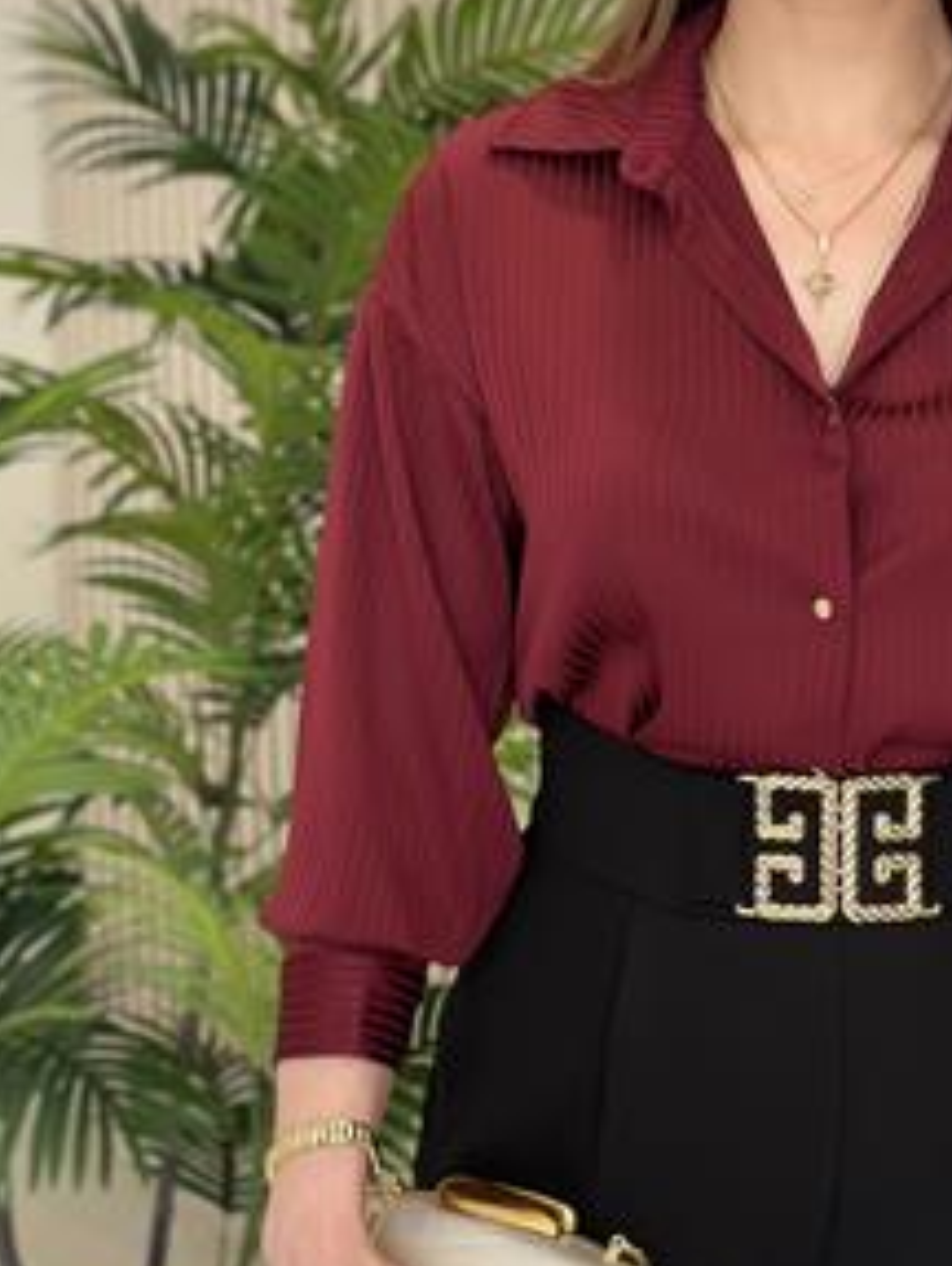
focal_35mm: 89
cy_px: 518
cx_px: 776
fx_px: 3256
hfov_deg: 16.5
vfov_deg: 22.0
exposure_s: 1/371
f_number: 1.78
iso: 80
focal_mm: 6.86
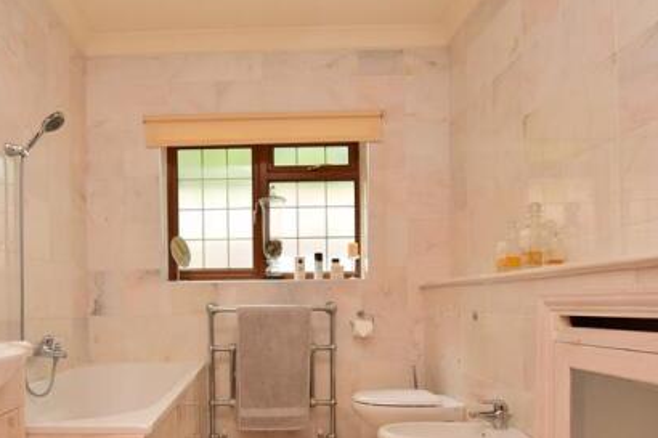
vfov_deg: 51.6
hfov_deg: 72.2
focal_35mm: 24
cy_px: 309
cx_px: 236
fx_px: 438
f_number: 5
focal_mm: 10
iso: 200
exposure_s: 1/10
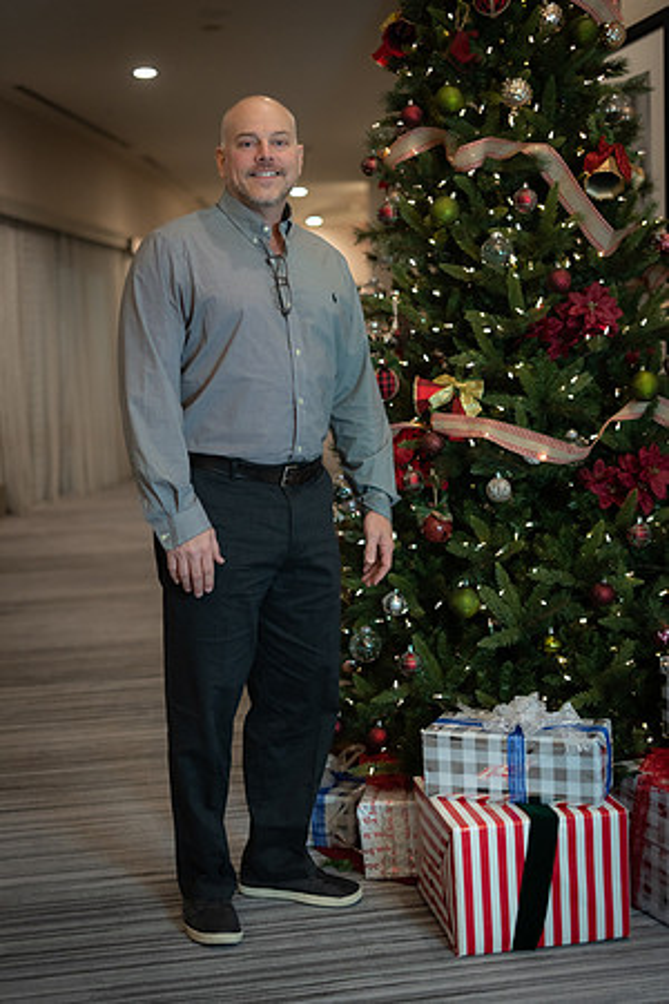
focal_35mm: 50
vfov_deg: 39.6
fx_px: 1394
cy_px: 502
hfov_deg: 27.0
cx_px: 334
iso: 1250
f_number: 1.8
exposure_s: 1/320
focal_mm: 50
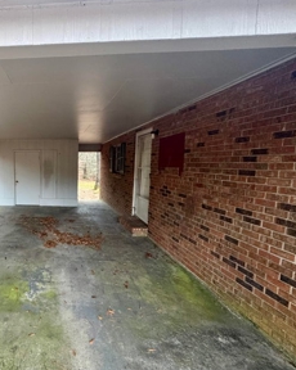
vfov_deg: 83.3
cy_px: 186
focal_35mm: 19
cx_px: 44
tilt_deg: -7.4
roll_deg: +0.0
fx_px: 208
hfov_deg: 62.3
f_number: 2.2
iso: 500
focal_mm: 2.22
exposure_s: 1/60
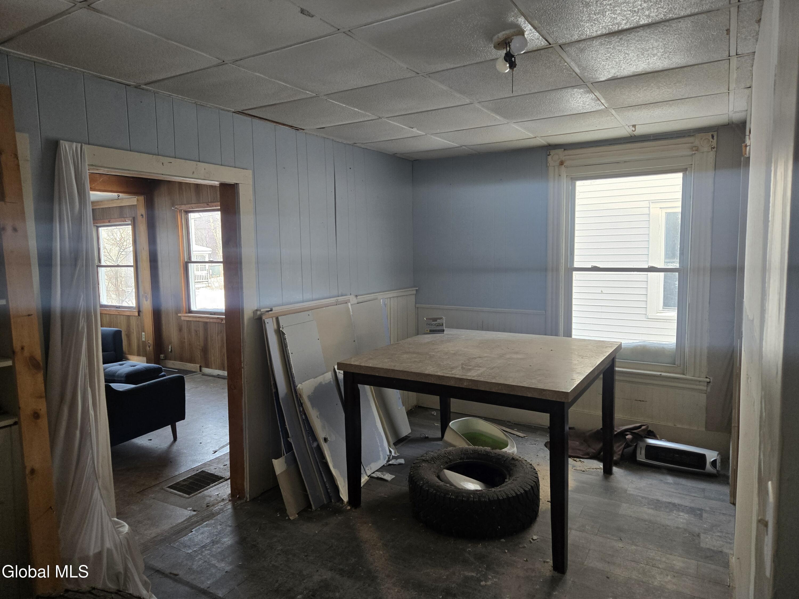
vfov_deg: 58.9
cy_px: 300
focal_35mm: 23
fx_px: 531
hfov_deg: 73.9
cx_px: 400
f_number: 1.8
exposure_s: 1/120
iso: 160
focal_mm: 5.4
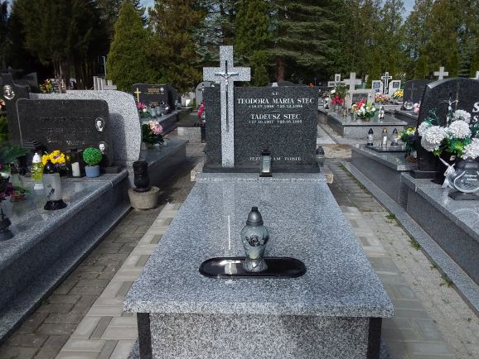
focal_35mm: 31
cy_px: 194
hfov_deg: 58.3
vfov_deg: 45.4
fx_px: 429
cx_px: 251
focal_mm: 2.91
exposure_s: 1/1912
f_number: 1.9
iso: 40
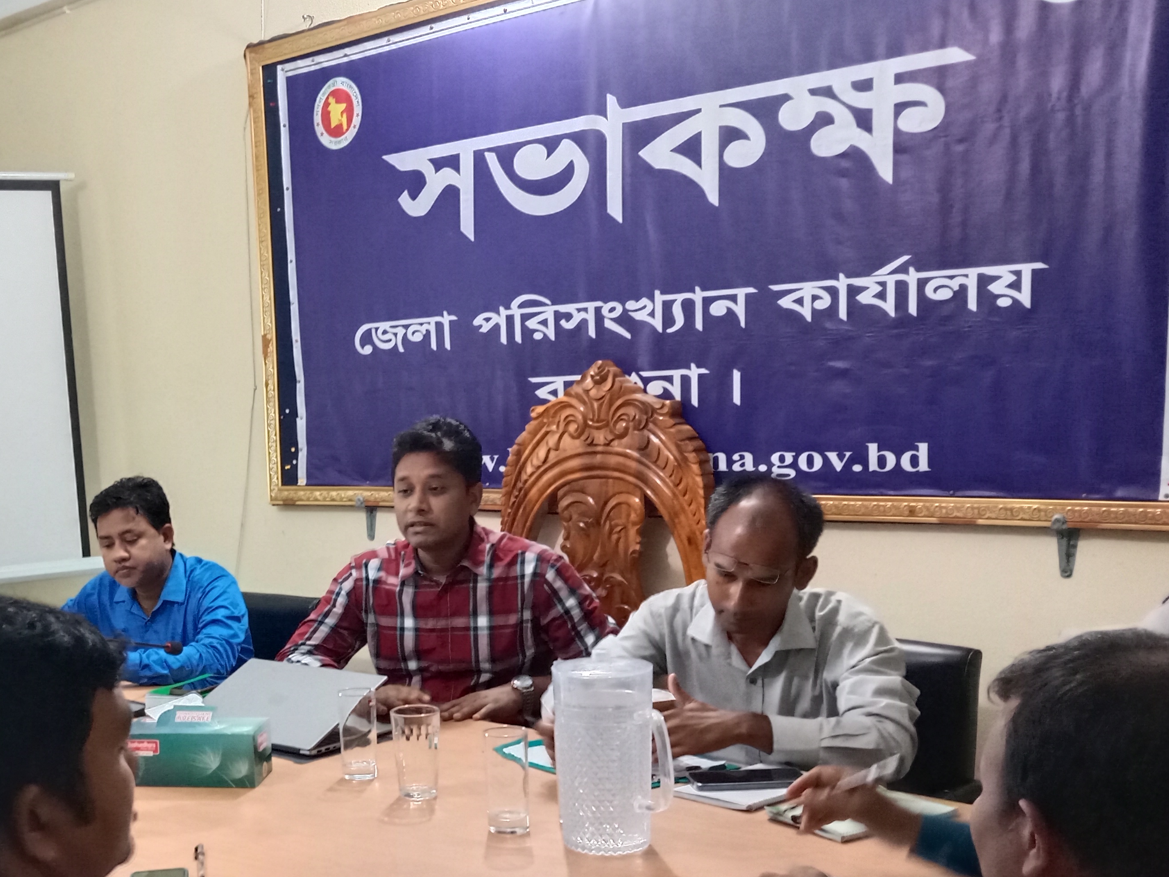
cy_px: 655
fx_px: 1452
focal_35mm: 43
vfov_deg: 33.0
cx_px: 277
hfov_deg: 42.4
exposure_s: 1/16.7
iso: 1119
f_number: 2.2
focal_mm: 3.65
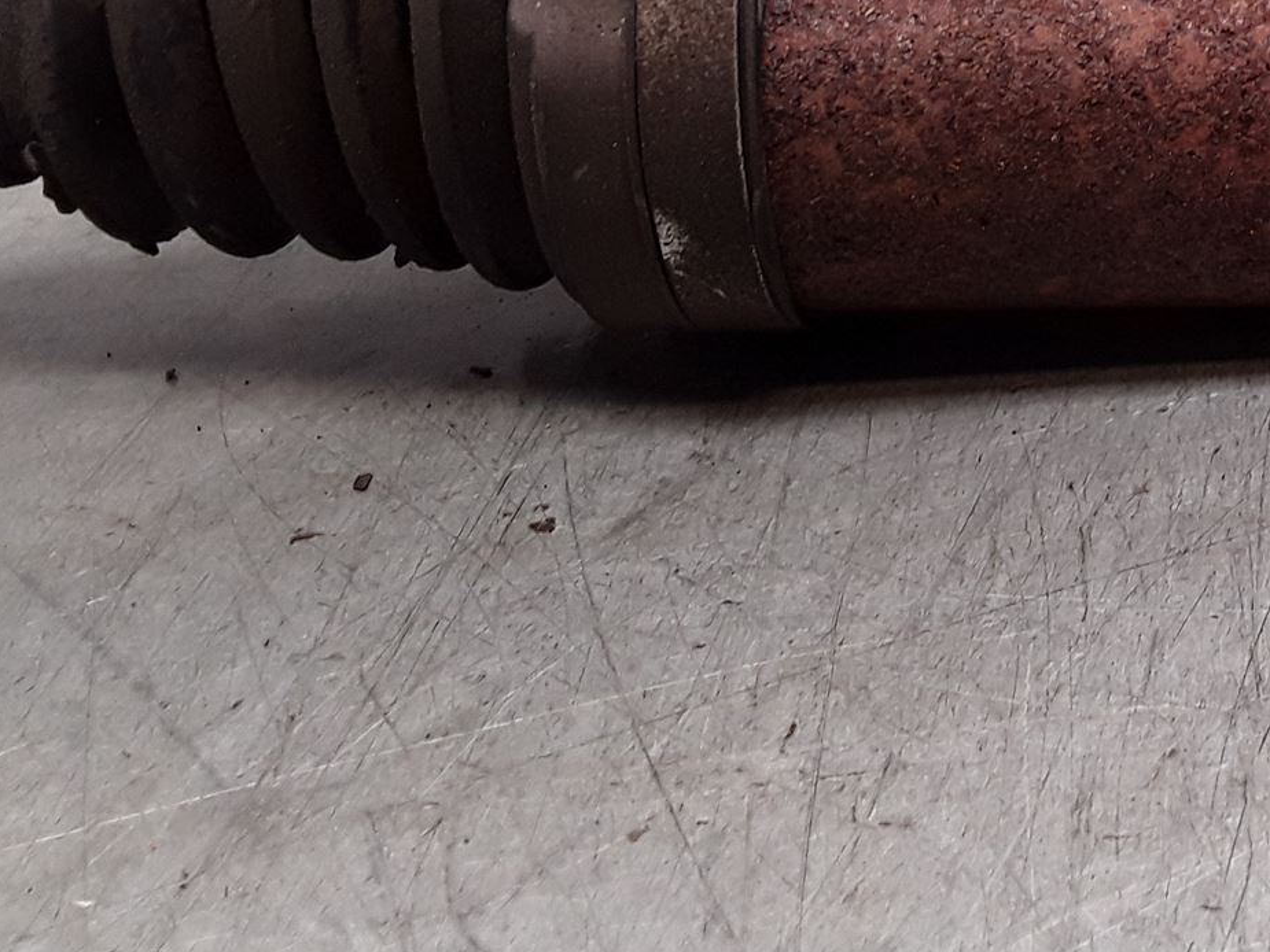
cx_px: 1380
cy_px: -66
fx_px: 2275
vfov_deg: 22.5
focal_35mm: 62
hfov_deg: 28.5
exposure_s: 1/50
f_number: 1.9
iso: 40
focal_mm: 2.91
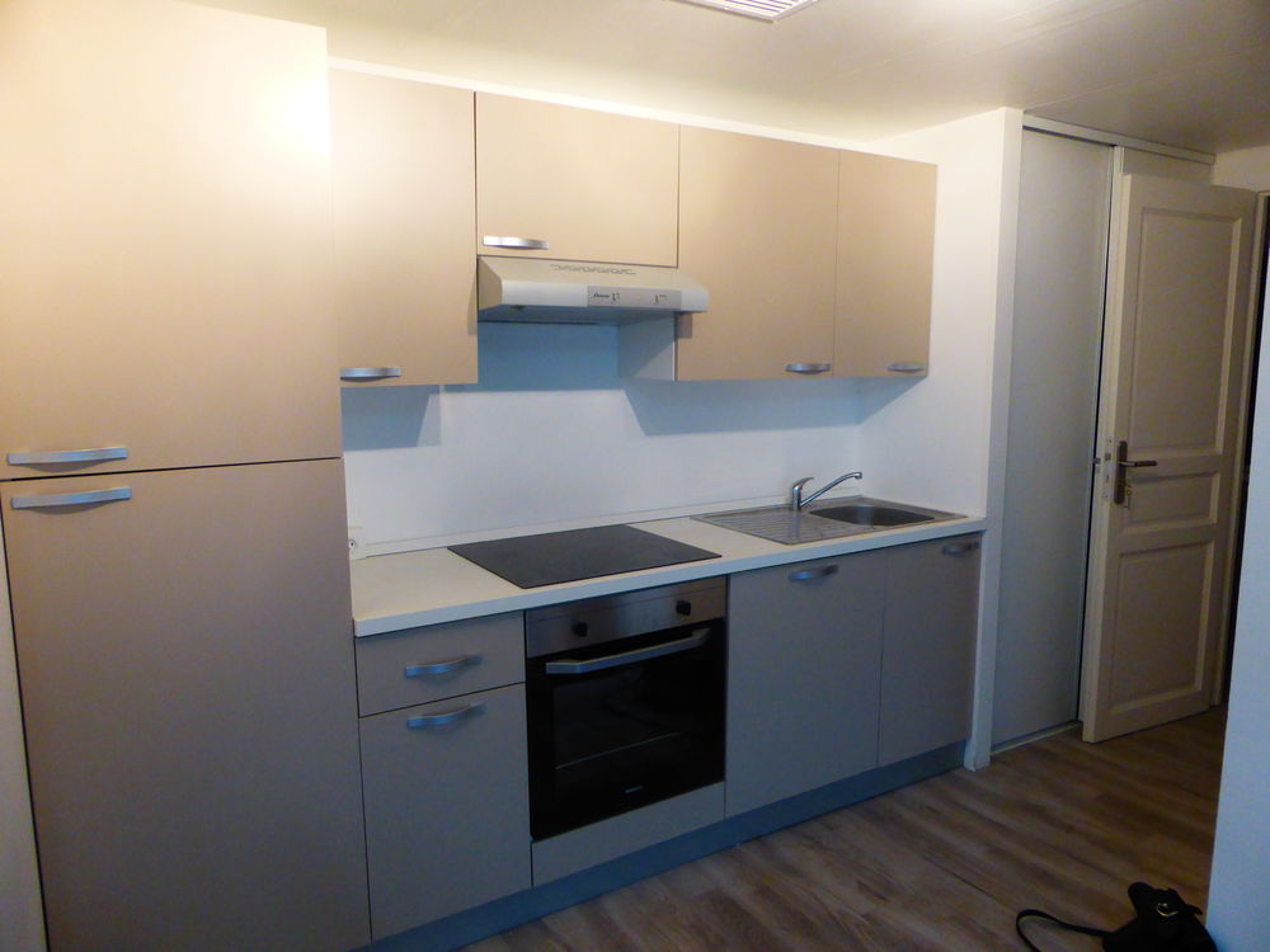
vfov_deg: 56.8
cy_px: 476
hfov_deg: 71.6
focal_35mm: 24
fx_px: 881
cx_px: 635
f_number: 3.3
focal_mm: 4.3
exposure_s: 1/40
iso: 400
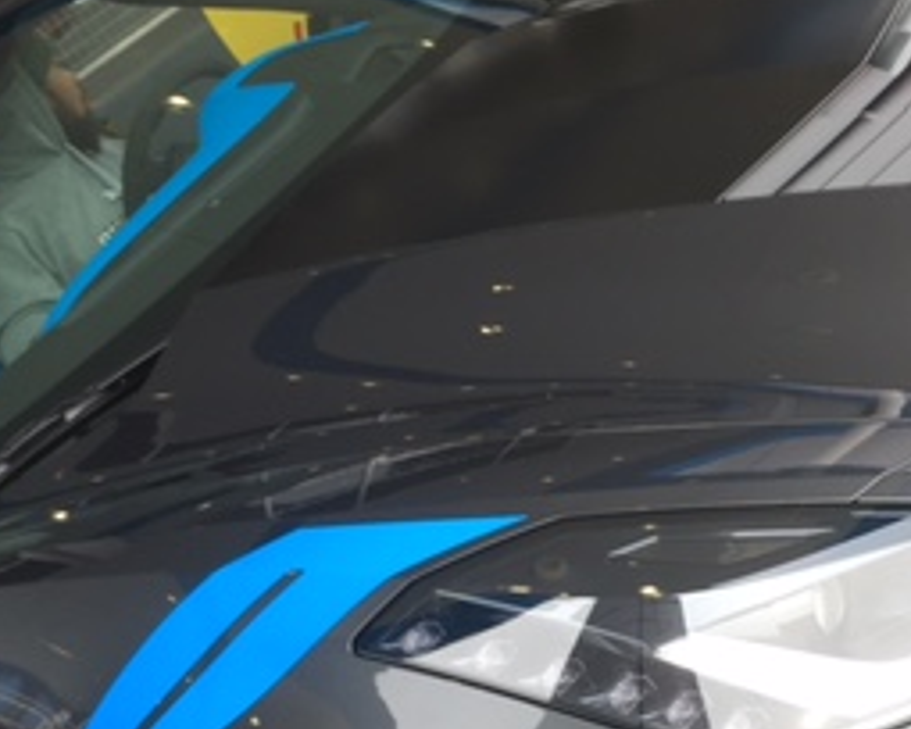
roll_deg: +33.2
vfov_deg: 21.2
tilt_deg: -24.8
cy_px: 636
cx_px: 575
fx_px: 1914
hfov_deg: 26.7
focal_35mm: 71
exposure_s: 1/183
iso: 25
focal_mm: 4.15
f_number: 2.2
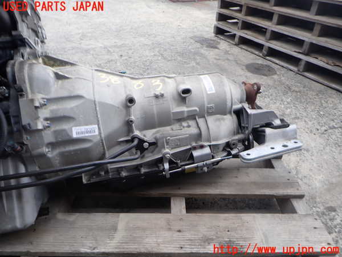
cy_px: 128
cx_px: 171
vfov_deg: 54.9
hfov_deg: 69.4
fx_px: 247
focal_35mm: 25
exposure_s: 1/160
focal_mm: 4.5
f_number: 2
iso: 100
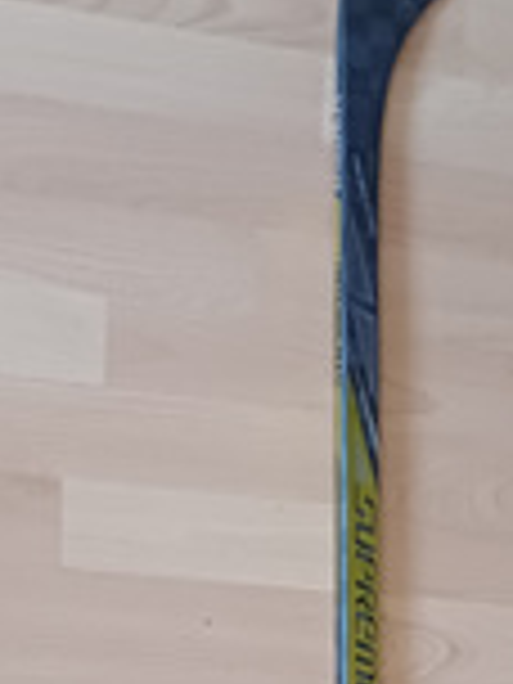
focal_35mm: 82
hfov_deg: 18.0
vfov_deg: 21.5
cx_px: 299
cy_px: 900
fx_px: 1620
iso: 800
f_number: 1.8
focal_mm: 4.65
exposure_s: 1/20
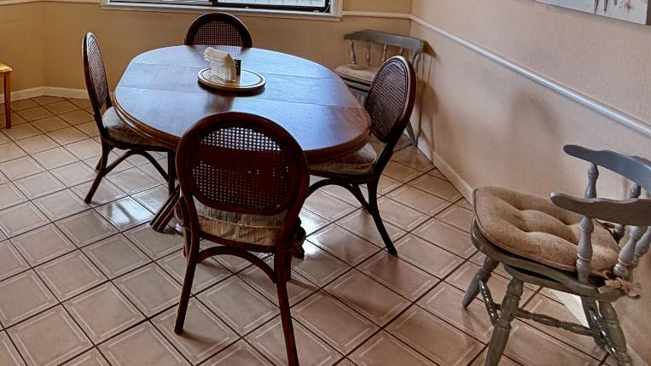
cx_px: 73
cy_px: -39
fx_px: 518
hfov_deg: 56.2
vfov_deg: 33.7
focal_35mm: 30
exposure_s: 1/120
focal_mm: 2.22
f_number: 2.2
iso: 50
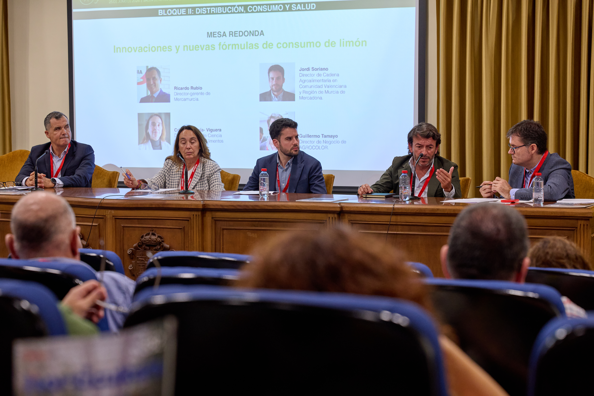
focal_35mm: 70
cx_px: 297
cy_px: 198
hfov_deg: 28.8
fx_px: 1155
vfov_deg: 19.5
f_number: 4
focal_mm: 70
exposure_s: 1/125
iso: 1250
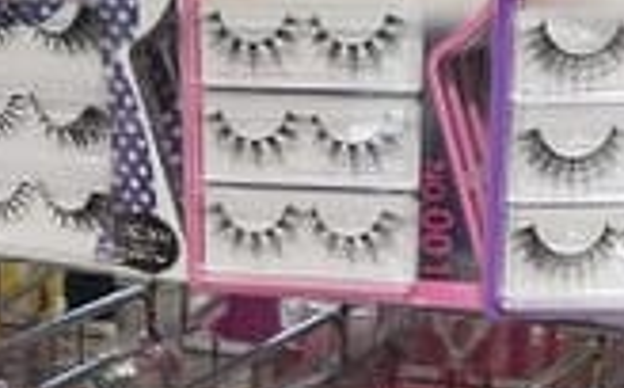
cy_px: 567
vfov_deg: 10.9
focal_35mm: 116
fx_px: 1970
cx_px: 38
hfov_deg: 17.7
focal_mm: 14
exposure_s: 1/60
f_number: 2.5
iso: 250
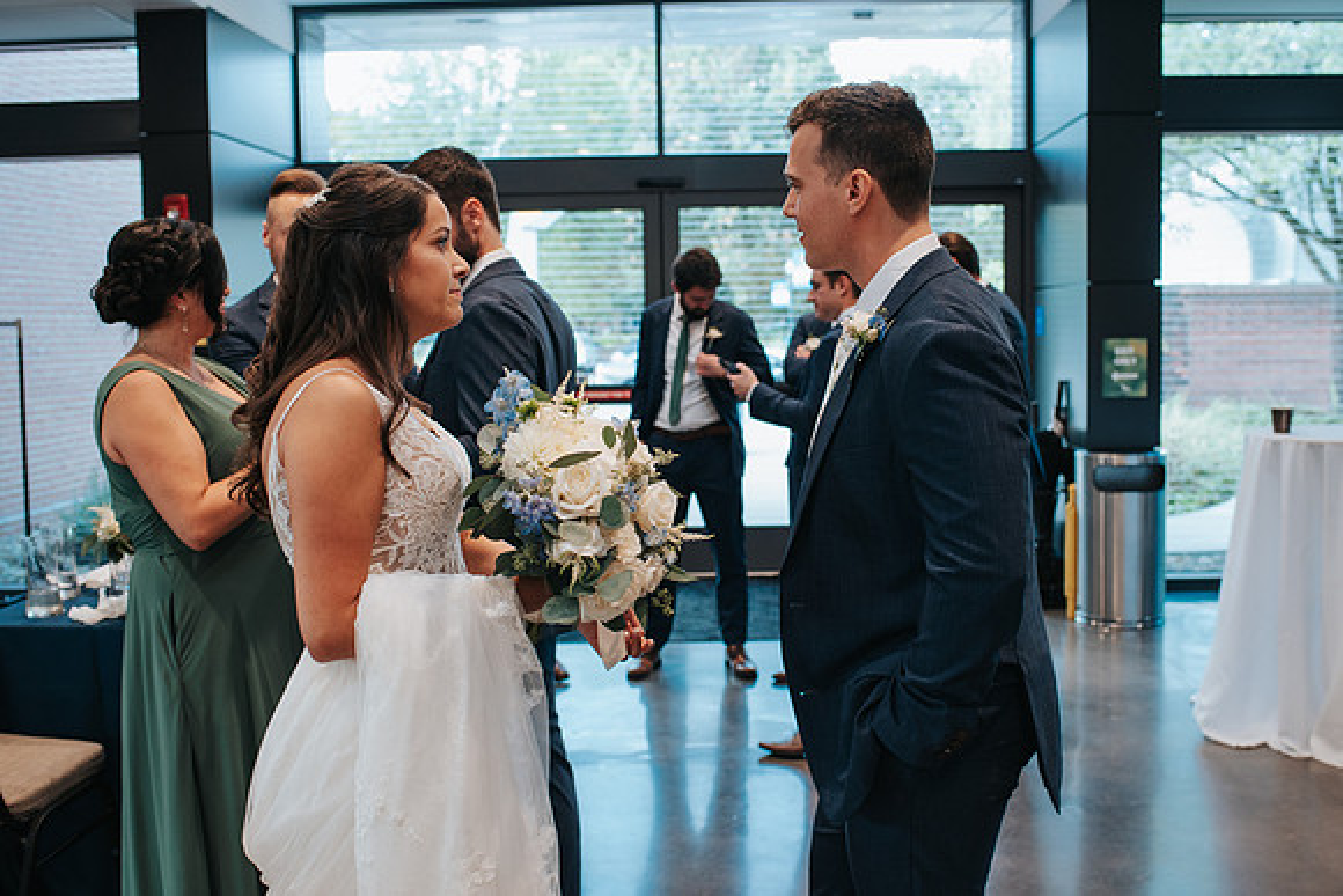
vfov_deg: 35.0
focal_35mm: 38
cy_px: 448
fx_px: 1419
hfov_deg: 50.6
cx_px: 705
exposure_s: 1/160
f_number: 4
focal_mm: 35
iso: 720
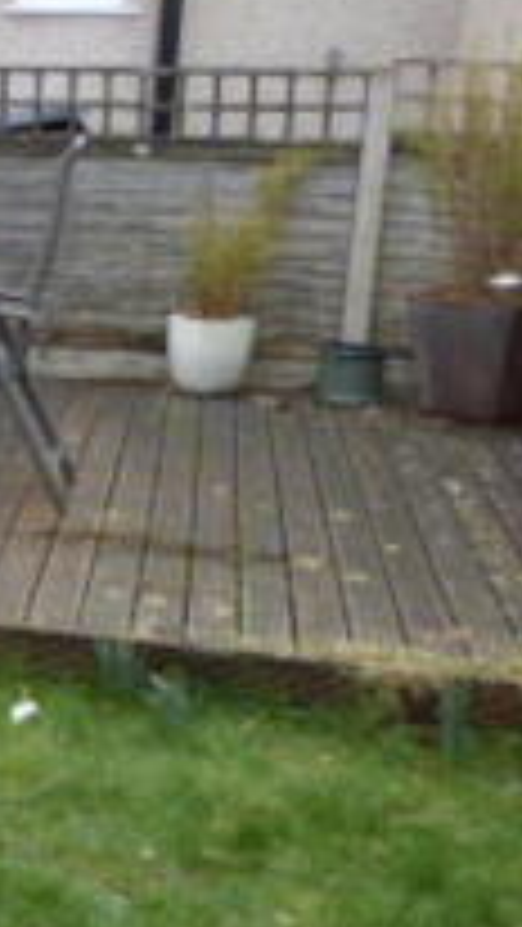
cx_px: -538
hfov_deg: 13.4
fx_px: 1893
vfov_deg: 27.5
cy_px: 448
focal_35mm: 77
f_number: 3.2
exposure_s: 1/125
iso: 100
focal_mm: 4.5
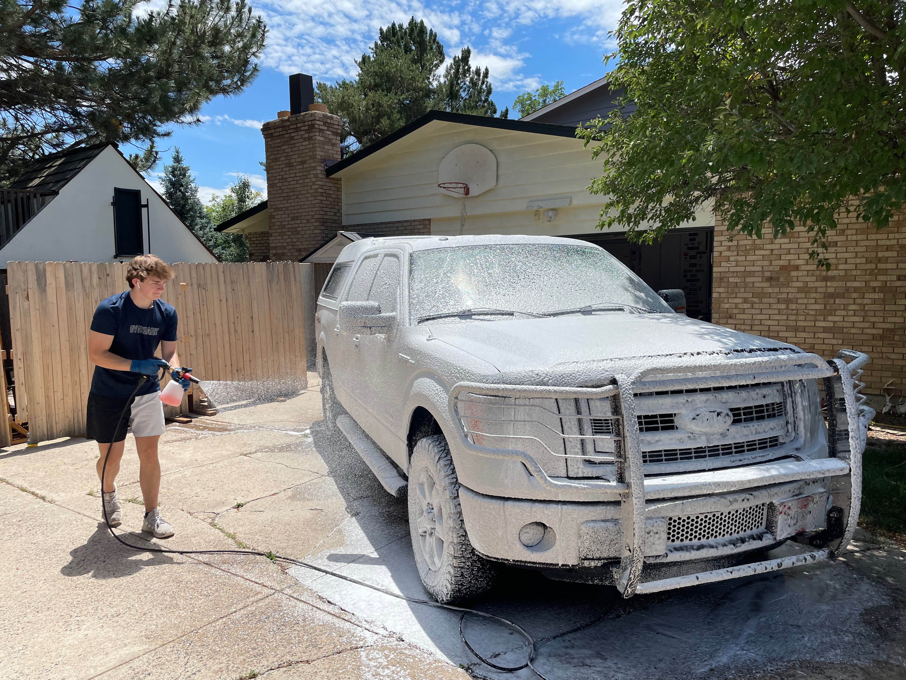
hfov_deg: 67.3
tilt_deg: -4.8
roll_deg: +0.9
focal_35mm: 26
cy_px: 340
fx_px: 680
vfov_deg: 53.1
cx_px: 453
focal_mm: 4.2
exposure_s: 1/4132
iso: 32
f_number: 1.6
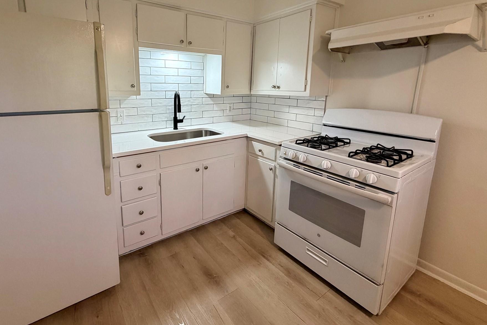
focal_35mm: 17
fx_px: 230
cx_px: 209
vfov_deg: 69.4
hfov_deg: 92.7
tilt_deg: -9.4
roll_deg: +0.2
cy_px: 124
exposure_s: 1/112
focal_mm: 2.22
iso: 320
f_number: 2.2
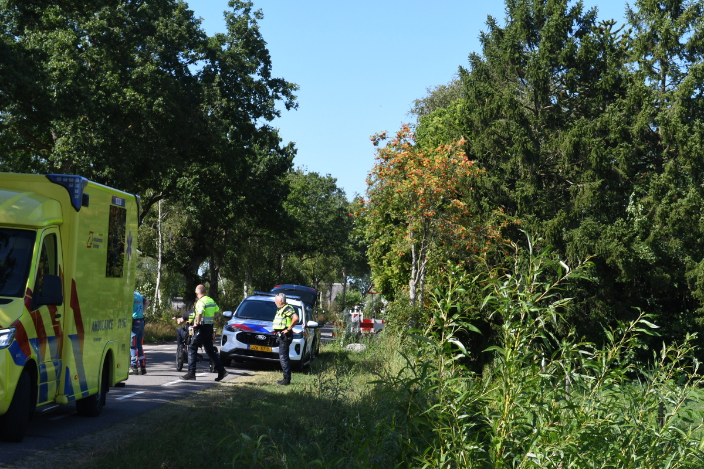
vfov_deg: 16.7
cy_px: 234
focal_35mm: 82
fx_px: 1603
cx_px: 352
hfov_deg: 24.8
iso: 400
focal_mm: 55
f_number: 10
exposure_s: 1/400
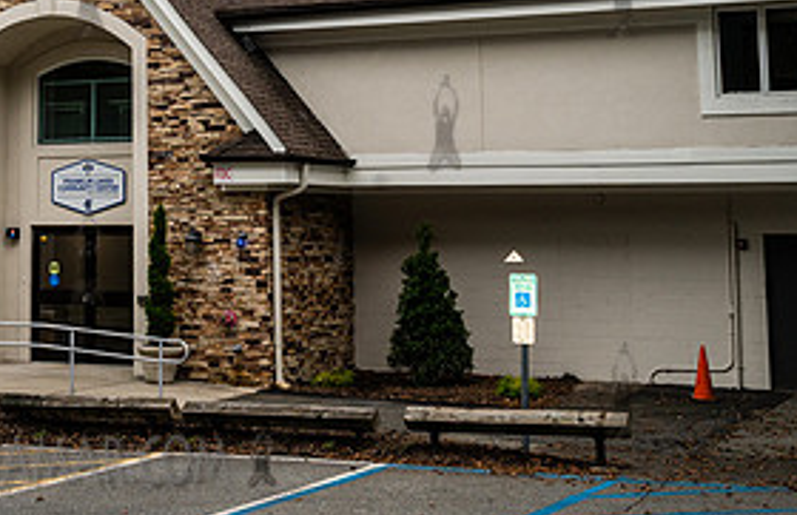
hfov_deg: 25.8
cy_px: -25
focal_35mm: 77
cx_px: 89
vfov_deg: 16.9
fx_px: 1689
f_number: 8
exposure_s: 1/640
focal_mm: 35
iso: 400
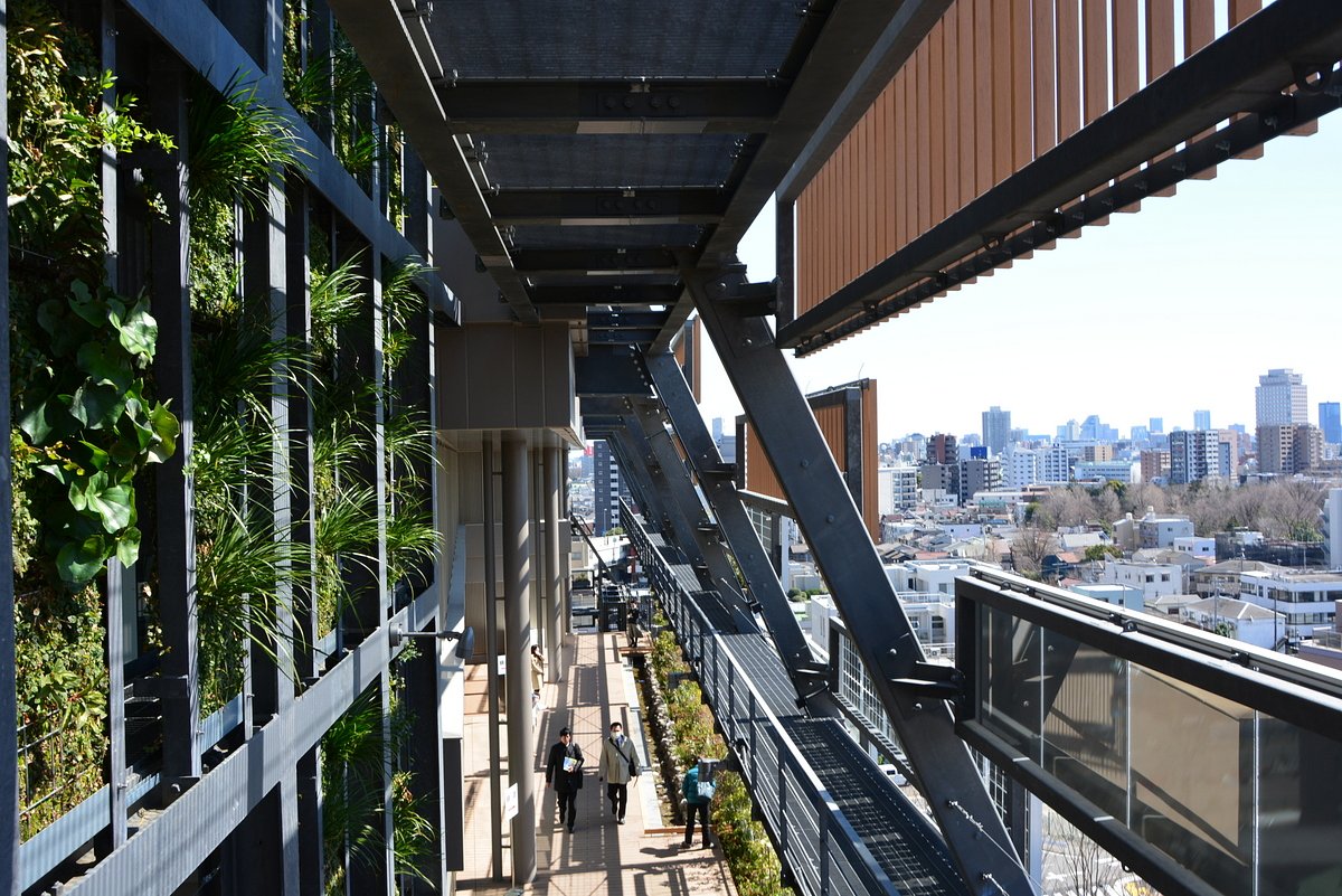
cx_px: 671
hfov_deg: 59.5
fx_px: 1175
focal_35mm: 32
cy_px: 448
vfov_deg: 41.7
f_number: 10
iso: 200
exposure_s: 1/100
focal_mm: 21
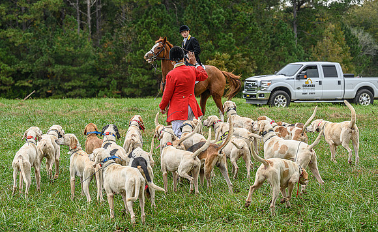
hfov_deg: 26.4
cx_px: 171
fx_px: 804
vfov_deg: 16.4
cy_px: 113
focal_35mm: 78
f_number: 3.5
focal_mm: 70
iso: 400
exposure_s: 1/320
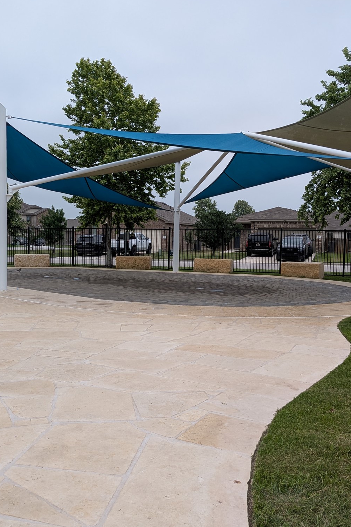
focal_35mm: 34
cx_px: 126
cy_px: 265
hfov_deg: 38.6
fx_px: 497
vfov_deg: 55.8
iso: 47
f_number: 1.7
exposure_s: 1/60
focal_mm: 4.53
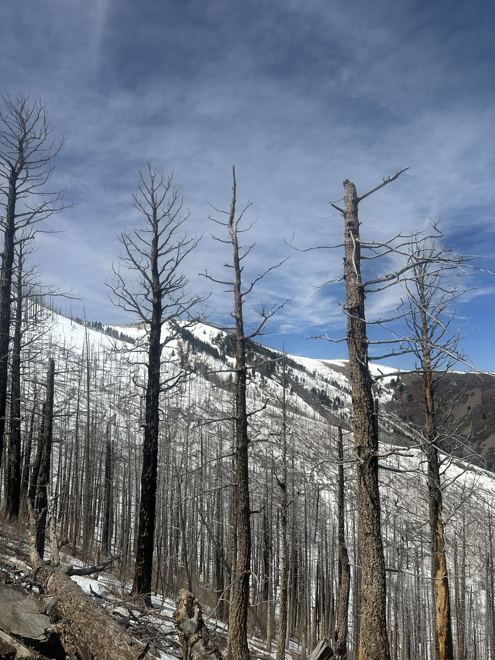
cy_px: 330
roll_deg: -1.9
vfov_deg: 71.6
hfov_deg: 56.8
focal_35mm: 24
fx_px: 458
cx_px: 248
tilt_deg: +9.4
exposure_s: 1/9709
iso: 80
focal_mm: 6.86
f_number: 1.78
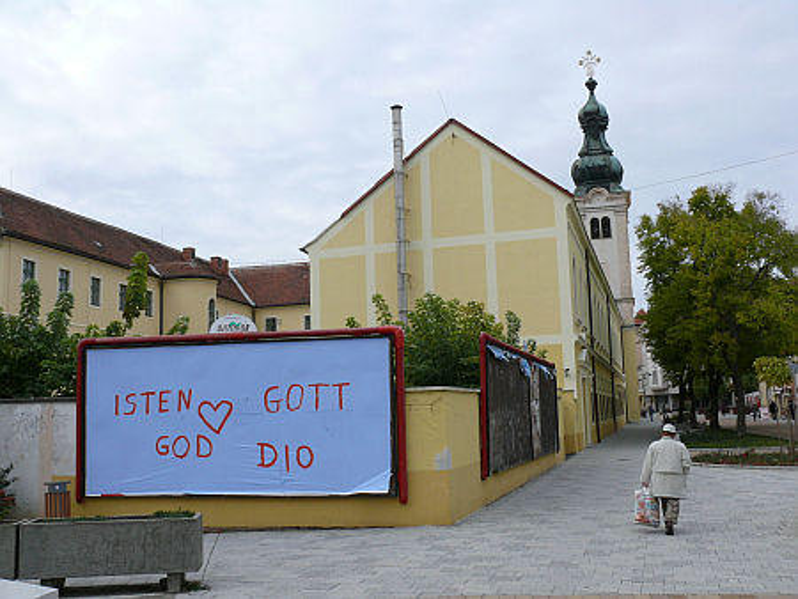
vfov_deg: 40.7
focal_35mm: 35
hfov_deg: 52.6
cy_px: 300
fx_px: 807
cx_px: 399
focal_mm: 7.4
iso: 100
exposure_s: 1/400
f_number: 5.6
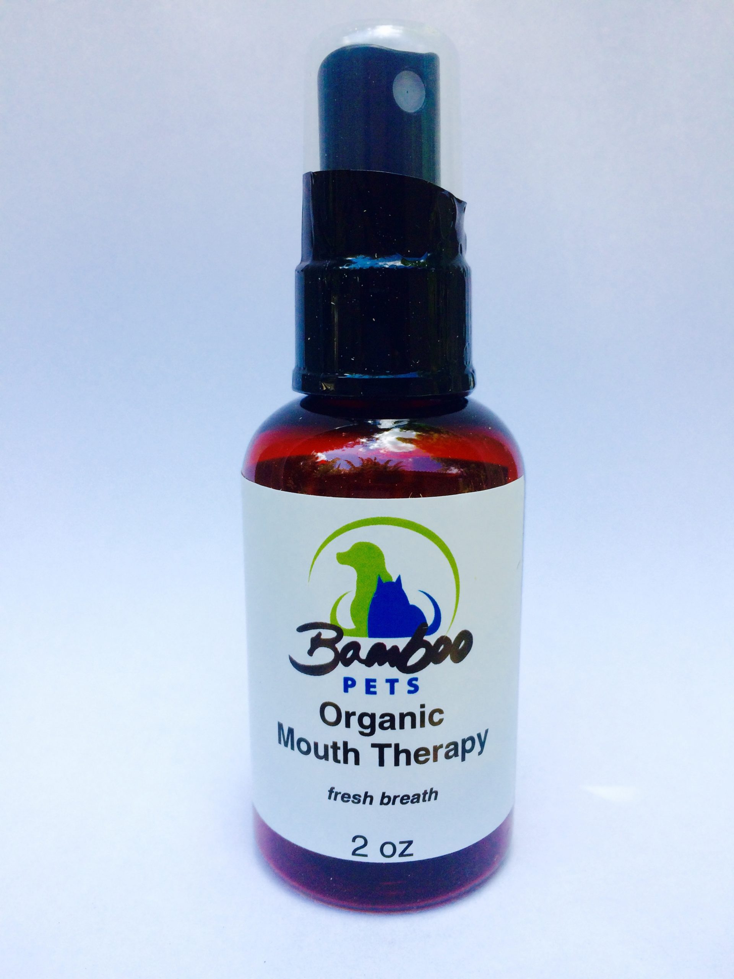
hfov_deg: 48.2
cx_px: 367
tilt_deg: -11.1
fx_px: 820
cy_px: 490
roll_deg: -1.5
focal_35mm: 29
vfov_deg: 61.7
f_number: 2.2
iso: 32
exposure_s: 1/760
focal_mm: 4.15
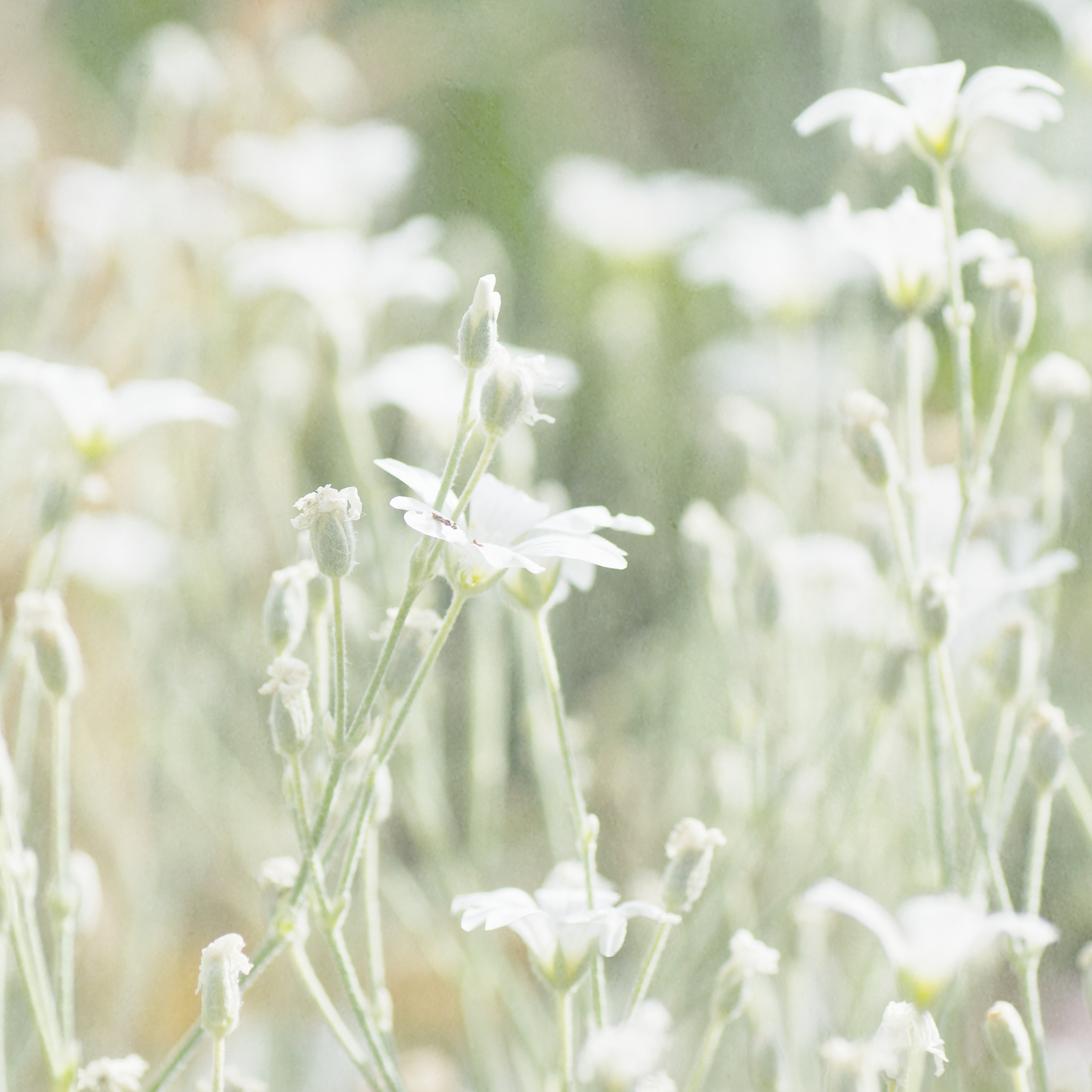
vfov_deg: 10.1
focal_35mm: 173
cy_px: 548
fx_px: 6174
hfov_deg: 10.1
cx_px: 525
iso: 200
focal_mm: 90
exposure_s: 1/1250
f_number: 4.5
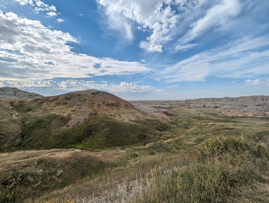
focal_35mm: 13
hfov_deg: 106.1
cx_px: 134
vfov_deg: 90.1
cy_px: 102
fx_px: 101
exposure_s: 1/2212
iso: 46
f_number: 2.2
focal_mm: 1.95
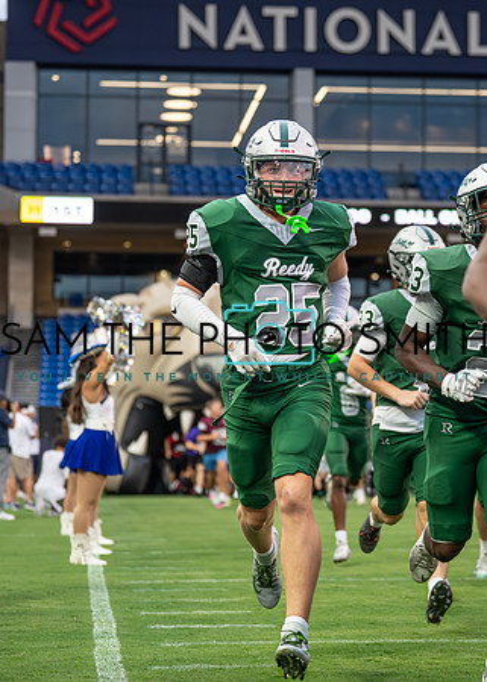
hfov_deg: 13.1
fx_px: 2110
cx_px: 328
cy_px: 332
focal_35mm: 109
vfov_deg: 18.4
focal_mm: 70
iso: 1250
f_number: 2.8
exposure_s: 1/1250
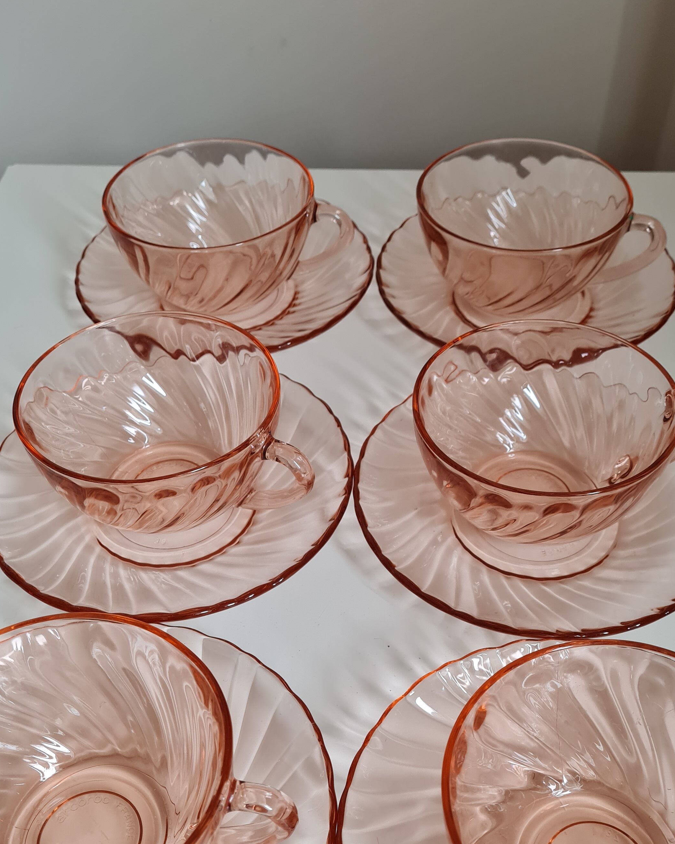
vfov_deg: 46.4
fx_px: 974
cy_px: 537
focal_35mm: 39
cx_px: 345
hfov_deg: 38.2
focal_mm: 5.4
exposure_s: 1/100
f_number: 1.8
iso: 160
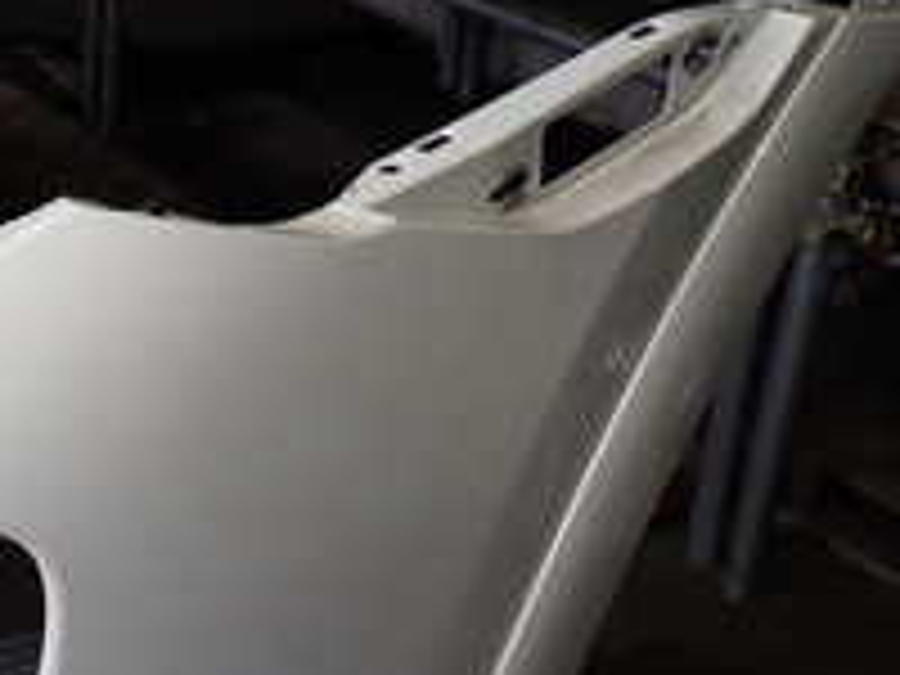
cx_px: -306
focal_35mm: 75
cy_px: 598
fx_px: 1950
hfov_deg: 22.8
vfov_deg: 19.3
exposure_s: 1/100
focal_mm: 4.5
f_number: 2
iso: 100
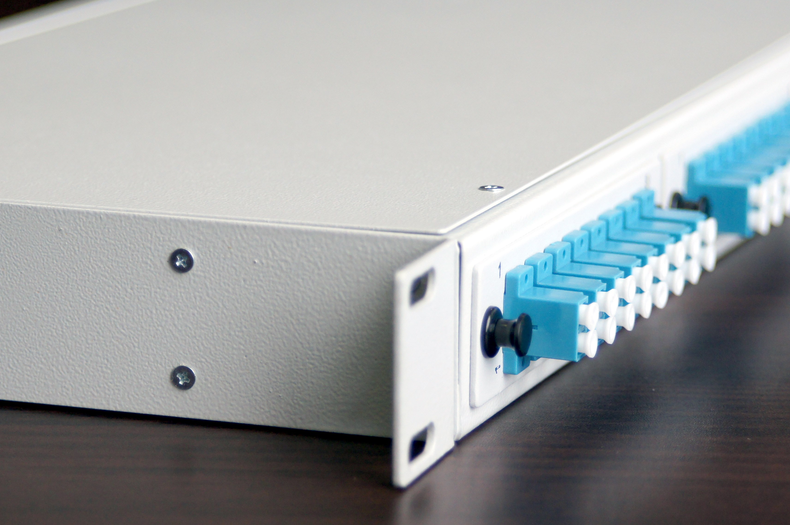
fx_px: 4005
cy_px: 286
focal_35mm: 183
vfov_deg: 7.5
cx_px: 463
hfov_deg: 11.3
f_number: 4.5
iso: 500
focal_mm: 85
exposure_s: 1/160
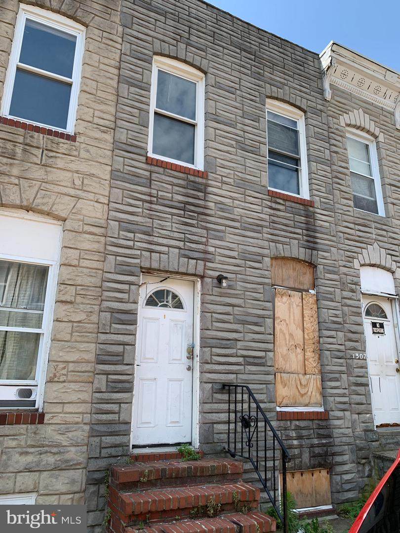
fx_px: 401
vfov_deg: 67.3
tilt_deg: +17.4
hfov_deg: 53.1
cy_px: 266
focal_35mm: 26
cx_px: 200
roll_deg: -1.3
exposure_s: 1/887
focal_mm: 4.25
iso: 25
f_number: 1.8
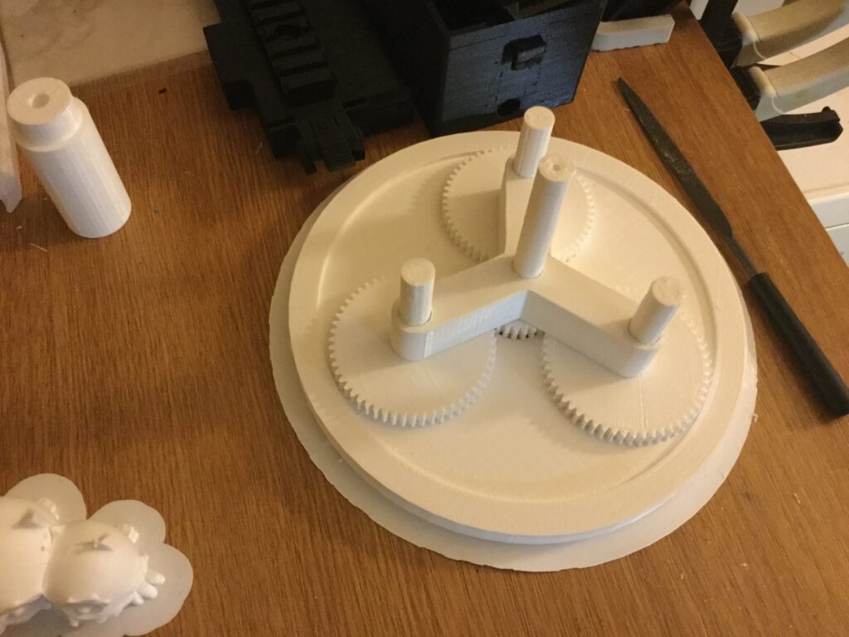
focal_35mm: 31
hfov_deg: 58.4
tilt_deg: -63.1
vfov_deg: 45.4
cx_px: 424
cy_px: 318
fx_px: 760
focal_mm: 3.3
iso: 400
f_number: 2.4
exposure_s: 1/17
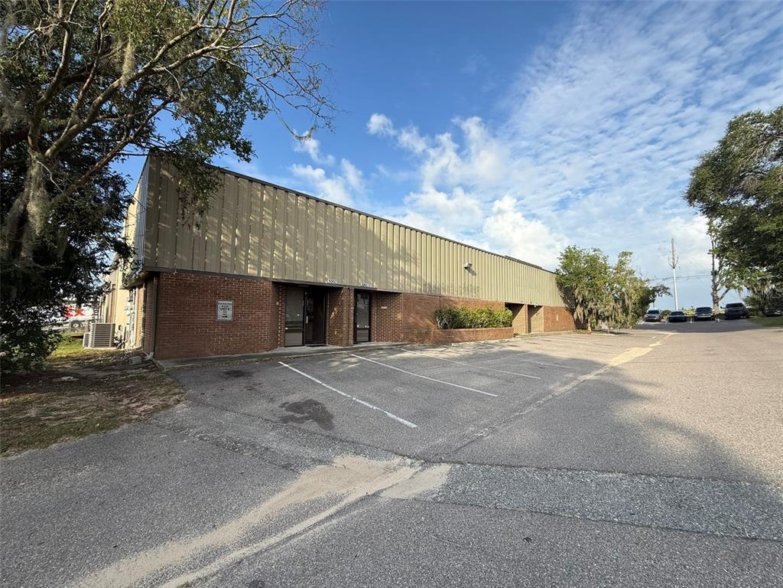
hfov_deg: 102.1
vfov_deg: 85.7
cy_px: 294
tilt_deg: +4.3
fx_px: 317
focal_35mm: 14
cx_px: 392
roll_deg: -0.3
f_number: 2.2
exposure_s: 1/1368
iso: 50
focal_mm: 2.22
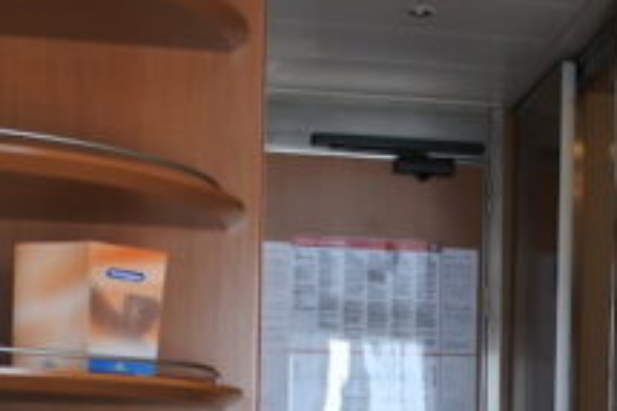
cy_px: 591
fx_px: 1507
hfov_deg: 22.4
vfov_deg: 14.6
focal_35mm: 88
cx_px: 591
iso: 400
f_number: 3.5
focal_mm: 10
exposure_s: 1/160
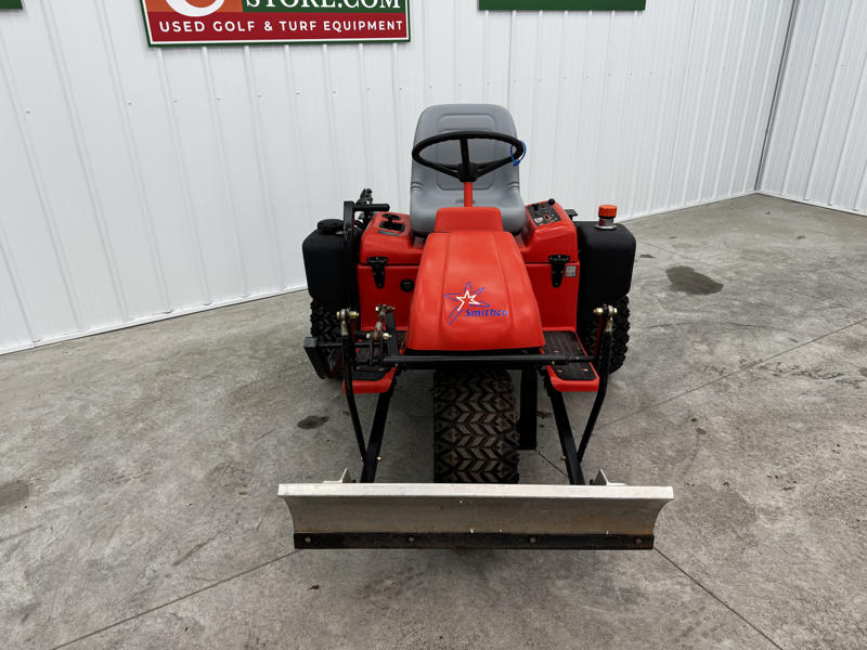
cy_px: 325
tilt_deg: -26.4
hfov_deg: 71.6
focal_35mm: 24
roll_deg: +0.1
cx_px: 434
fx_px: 601
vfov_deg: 56.8
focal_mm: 6.76
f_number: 1.78
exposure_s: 1/120
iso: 64
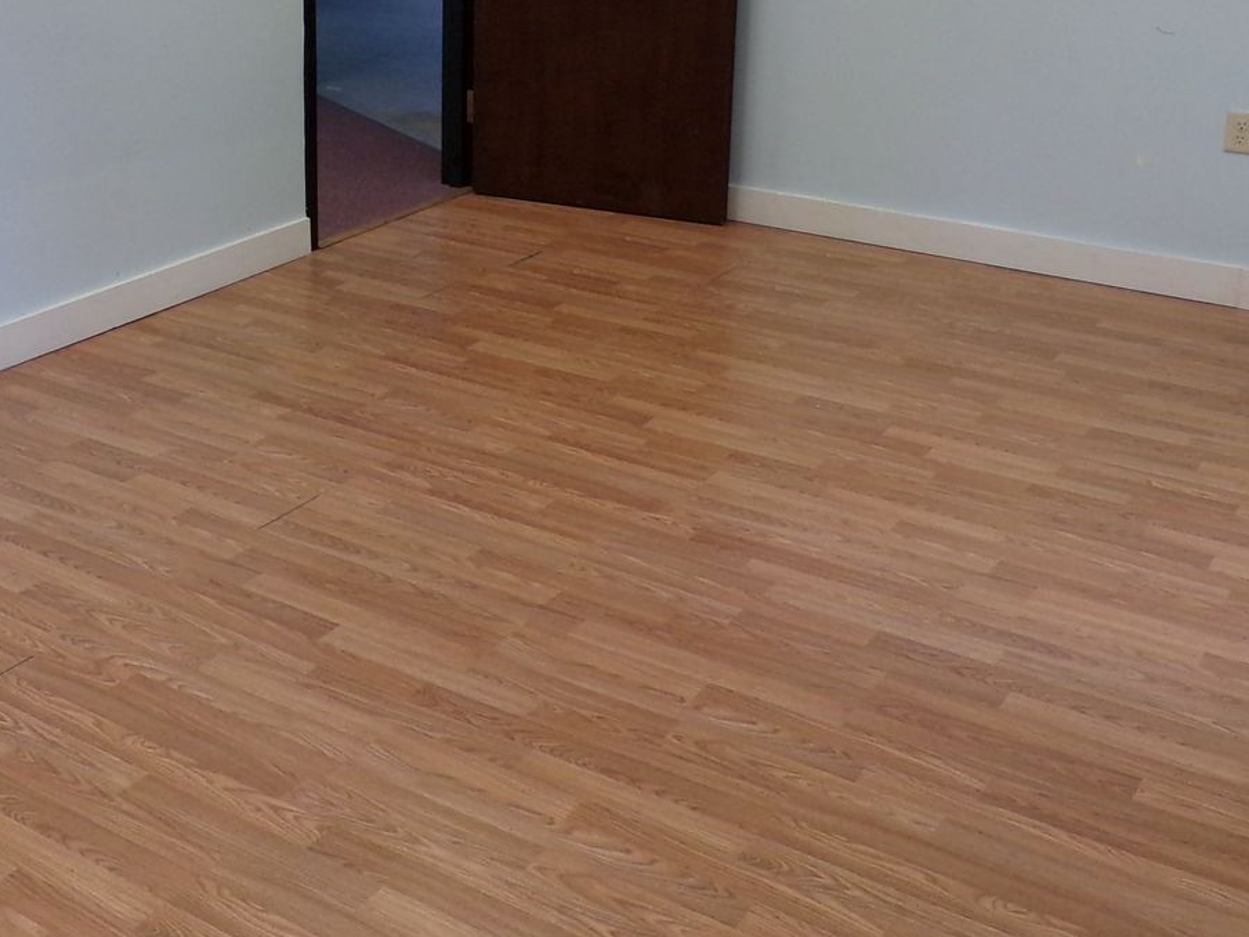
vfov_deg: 30.4
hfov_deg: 40.2
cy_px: 135
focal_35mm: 46
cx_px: 322
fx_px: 1660
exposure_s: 1/75
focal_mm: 4.7
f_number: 3.2
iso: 200
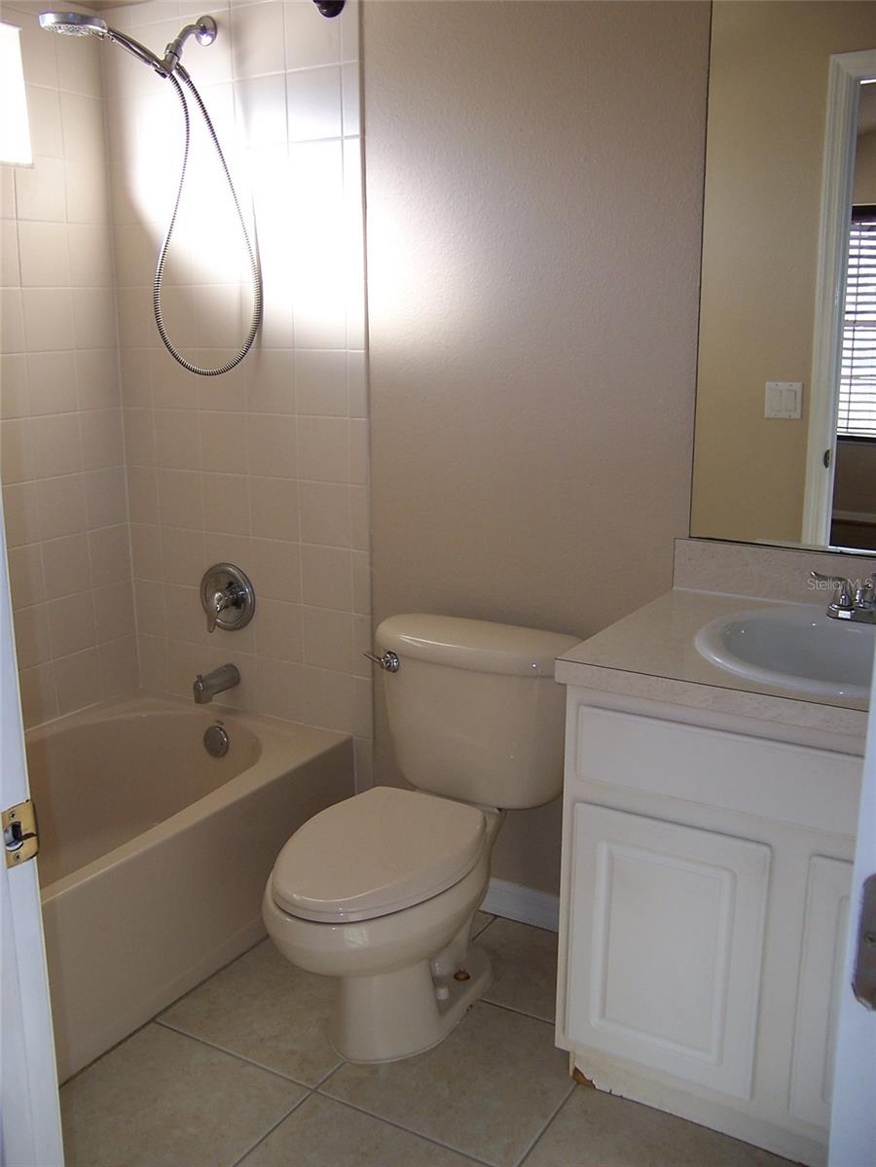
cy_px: 584
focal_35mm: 33
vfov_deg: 55.4
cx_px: 438
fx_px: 1113
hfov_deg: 42.9
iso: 80
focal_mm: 5.5
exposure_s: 1/60
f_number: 2.8
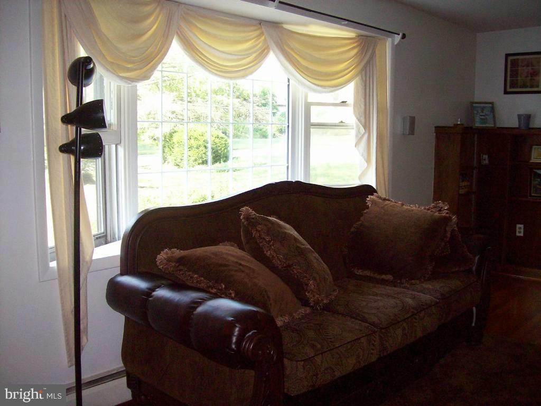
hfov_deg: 51.4
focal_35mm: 36
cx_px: 270
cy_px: 203
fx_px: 563
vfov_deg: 39.7
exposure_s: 1/64
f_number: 2.7
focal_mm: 6
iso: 140
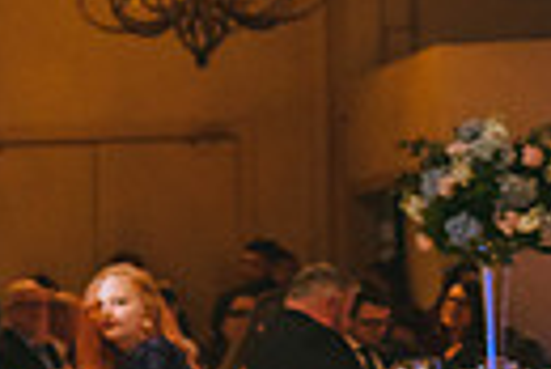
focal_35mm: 182
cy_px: 402
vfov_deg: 7.5
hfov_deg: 10.0
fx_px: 2789
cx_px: -749
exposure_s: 1/160
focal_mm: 35
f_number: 2.2
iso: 1600
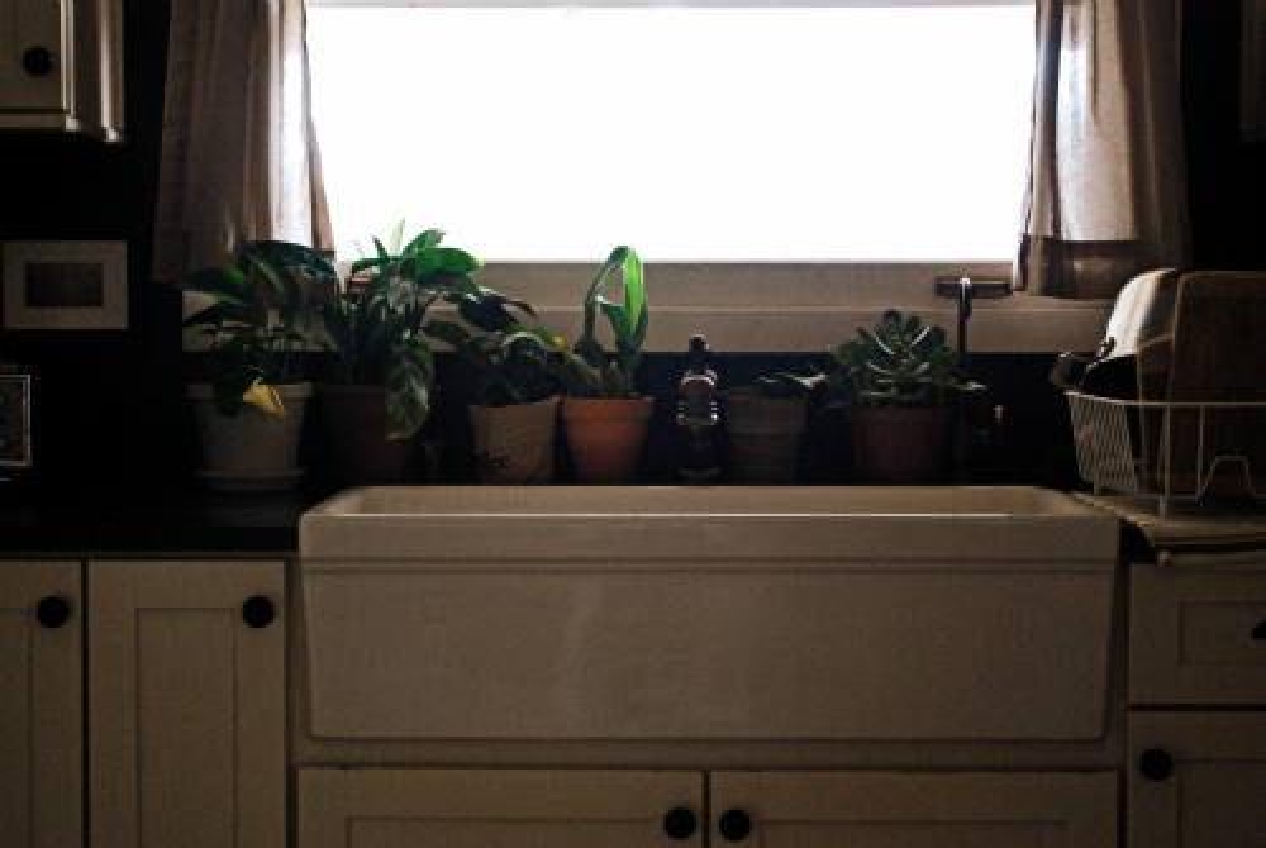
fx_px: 2430
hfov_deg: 29.2
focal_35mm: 69
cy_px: 424
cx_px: 633
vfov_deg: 19.8
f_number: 5.3
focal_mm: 46
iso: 1600
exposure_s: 1/13
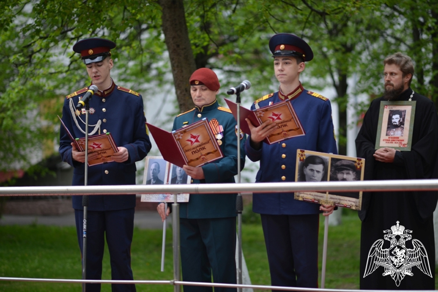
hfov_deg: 23.9
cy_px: 146
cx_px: 219
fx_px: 1035
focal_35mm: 85
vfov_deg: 16.1
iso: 100
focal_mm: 85
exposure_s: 1/200
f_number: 1.8
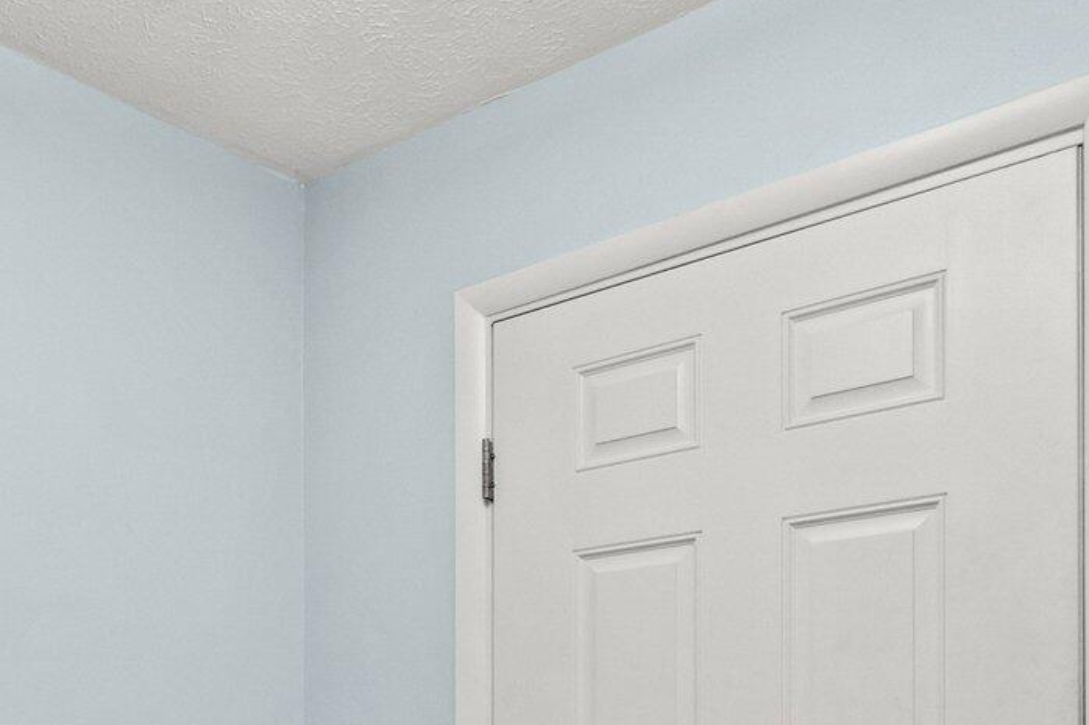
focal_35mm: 44
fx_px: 1331
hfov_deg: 42.3
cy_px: 808
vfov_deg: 27.7
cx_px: 200
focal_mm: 10
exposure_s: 1
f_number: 9
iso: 400
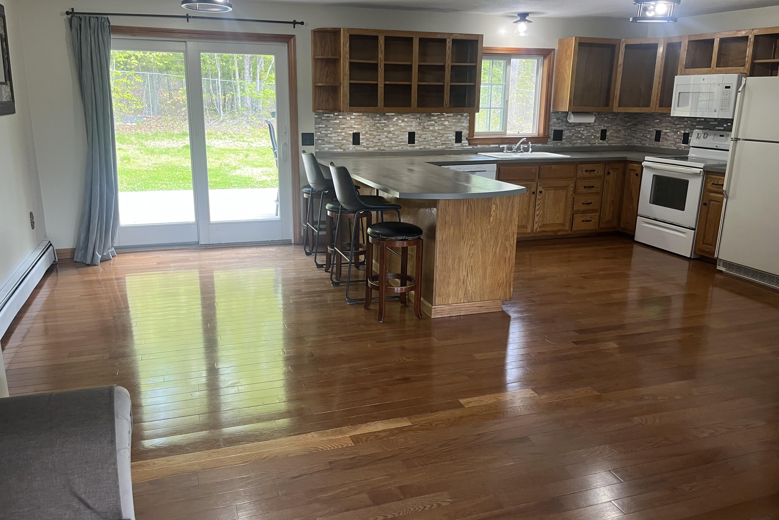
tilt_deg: -15.1
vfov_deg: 46.4
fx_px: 606
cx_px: 377
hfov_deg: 65.5
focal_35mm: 28
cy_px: 257
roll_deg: -0.3
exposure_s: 1/60
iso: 100
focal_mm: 5.1
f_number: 1.6
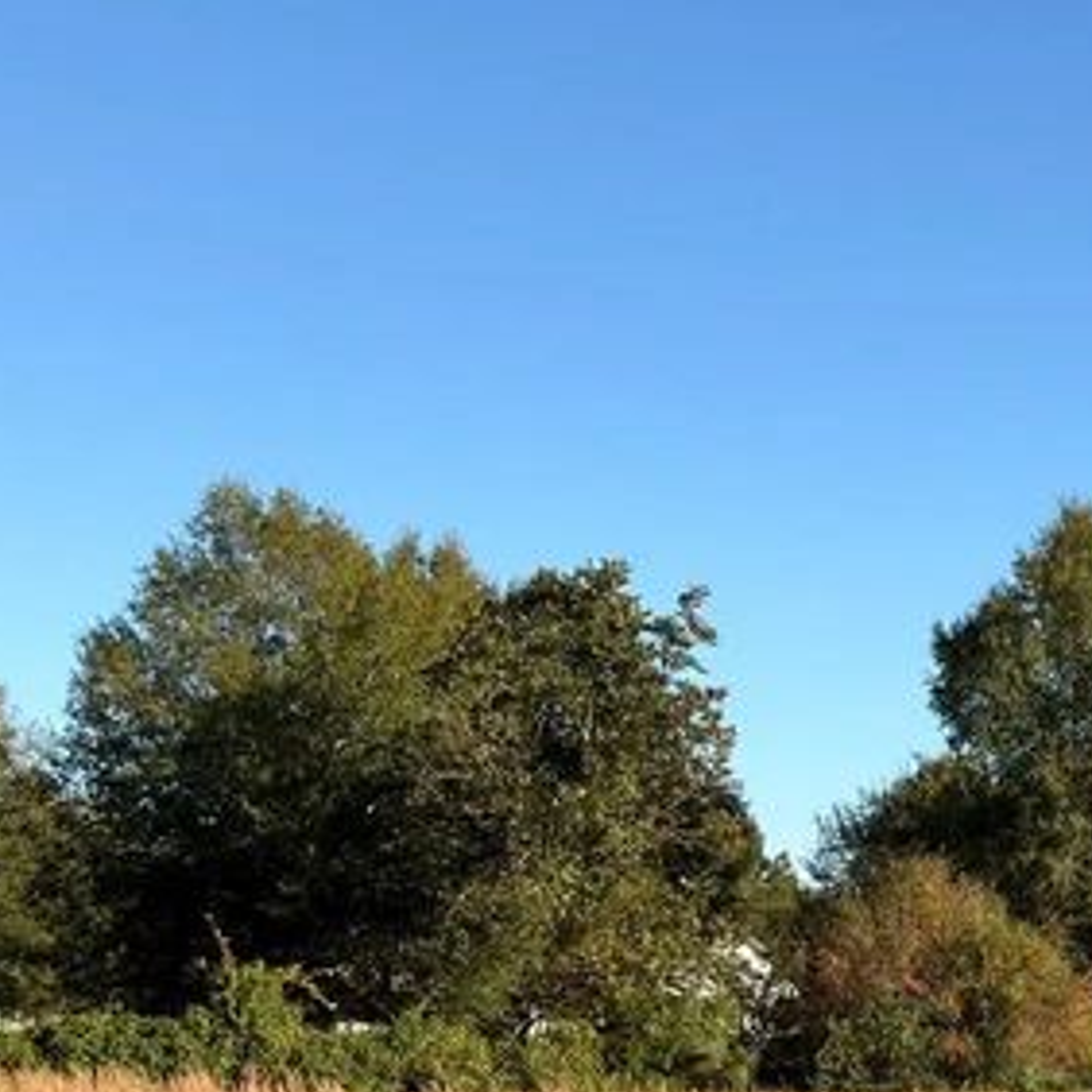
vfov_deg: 22.1
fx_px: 2748
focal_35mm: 77
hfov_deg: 21.3
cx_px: 1212
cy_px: 922
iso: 64
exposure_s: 1/2597
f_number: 1.78
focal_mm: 6.76
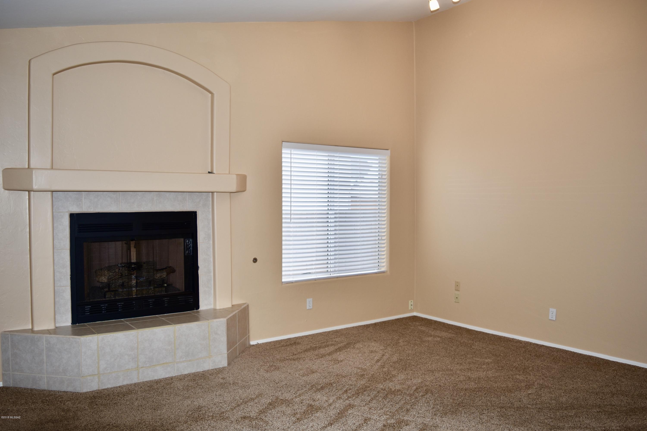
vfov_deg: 43.6
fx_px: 539
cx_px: 324
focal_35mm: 30
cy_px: 216
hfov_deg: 61.9
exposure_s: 1/60
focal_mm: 20
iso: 100
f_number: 3.5
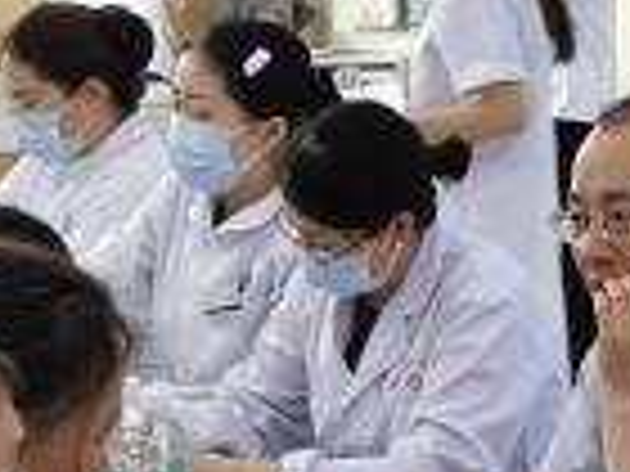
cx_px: 590
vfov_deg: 10.9
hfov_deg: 14.5
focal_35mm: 134
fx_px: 2439
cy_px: 562
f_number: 1.6
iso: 125
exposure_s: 1/50
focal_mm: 5.56
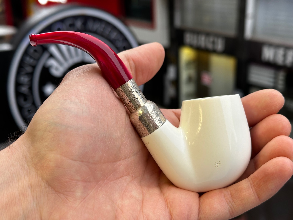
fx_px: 406
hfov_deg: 39.7
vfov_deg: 30.3
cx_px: 146
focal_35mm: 48
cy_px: 110
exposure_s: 1/121
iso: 80
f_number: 1.78
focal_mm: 6.86
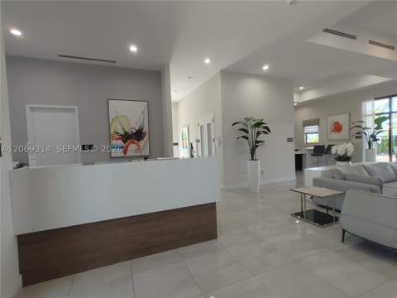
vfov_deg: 78.1
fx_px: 183
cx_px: 198
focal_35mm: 16
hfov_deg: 94.5
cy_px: 149
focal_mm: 1.78
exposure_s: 1/40
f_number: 1.9
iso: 100
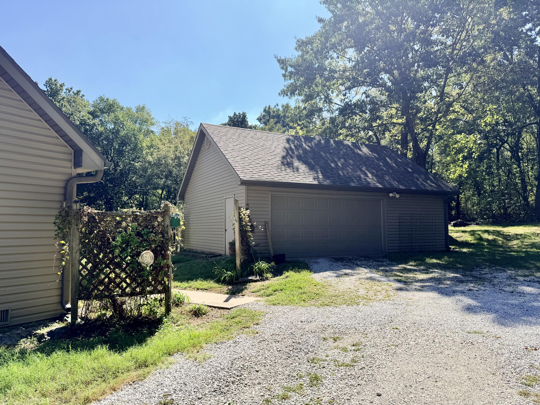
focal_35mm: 24
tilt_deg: +3.3
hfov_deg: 71.6
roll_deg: +0.4
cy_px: 202
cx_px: 270
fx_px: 374
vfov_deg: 56.8
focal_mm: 6.76
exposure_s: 1/3759
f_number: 1.78
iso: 80
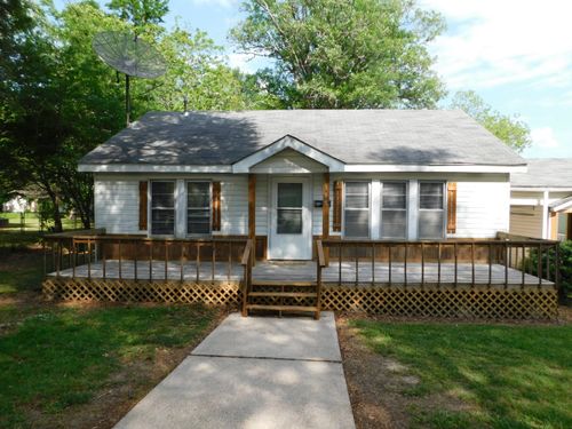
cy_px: 214
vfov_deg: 54.9
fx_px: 413
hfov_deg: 69.4
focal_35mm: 25
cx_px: 286
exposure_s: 1/640
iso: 125
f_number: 3.1
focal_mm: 4.5
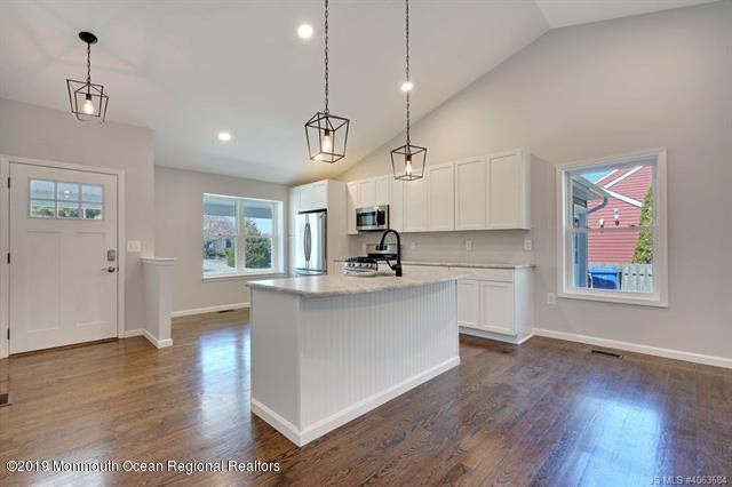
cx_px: 366
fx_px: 325
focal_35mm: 16
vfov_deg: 73.7
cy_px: 244
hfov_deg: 96.8
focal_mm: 16
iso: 200
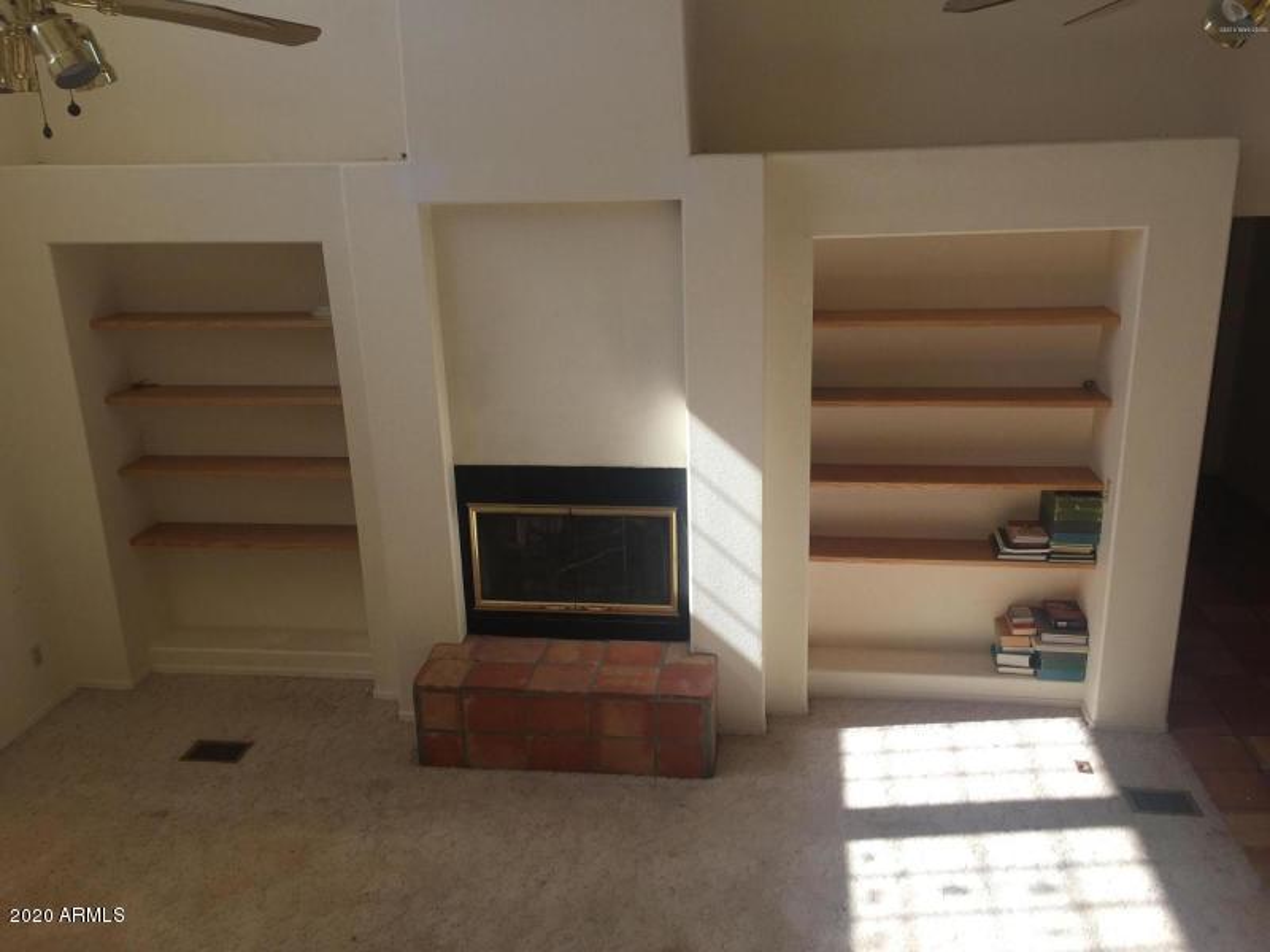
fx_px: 1064
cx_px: 635
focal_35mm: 29
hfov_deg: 61.7
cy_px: 476
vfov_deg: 48.2
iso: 32
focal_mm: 4.15
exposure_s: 1/449
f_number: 2.2
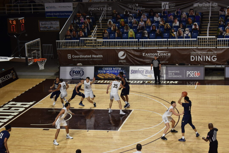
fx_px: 525
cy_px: 76
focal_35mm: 82
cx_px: 114
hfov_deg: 24.6
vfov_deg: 16.6
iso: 500
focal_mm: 55
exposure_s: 1/100
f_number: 5.6
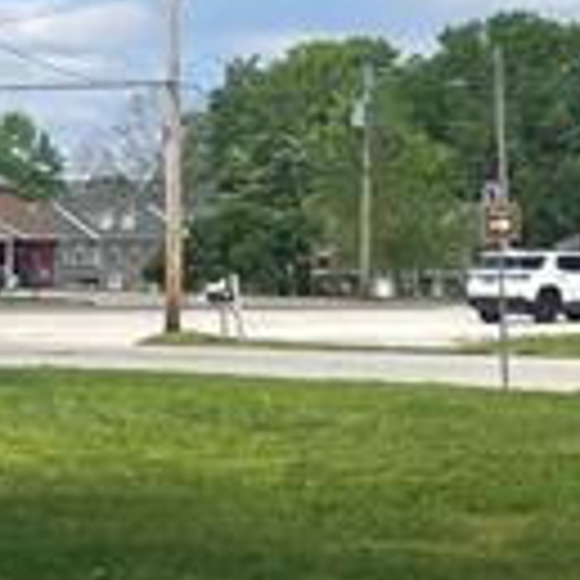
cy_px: 342
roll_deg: -0.4
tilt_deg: -0.3
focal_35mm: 182
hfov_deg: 9.4
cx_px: -234
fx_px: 3450
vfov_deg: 9.6
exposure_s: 1/4132
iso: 32
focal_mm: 4.2
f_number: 1.6
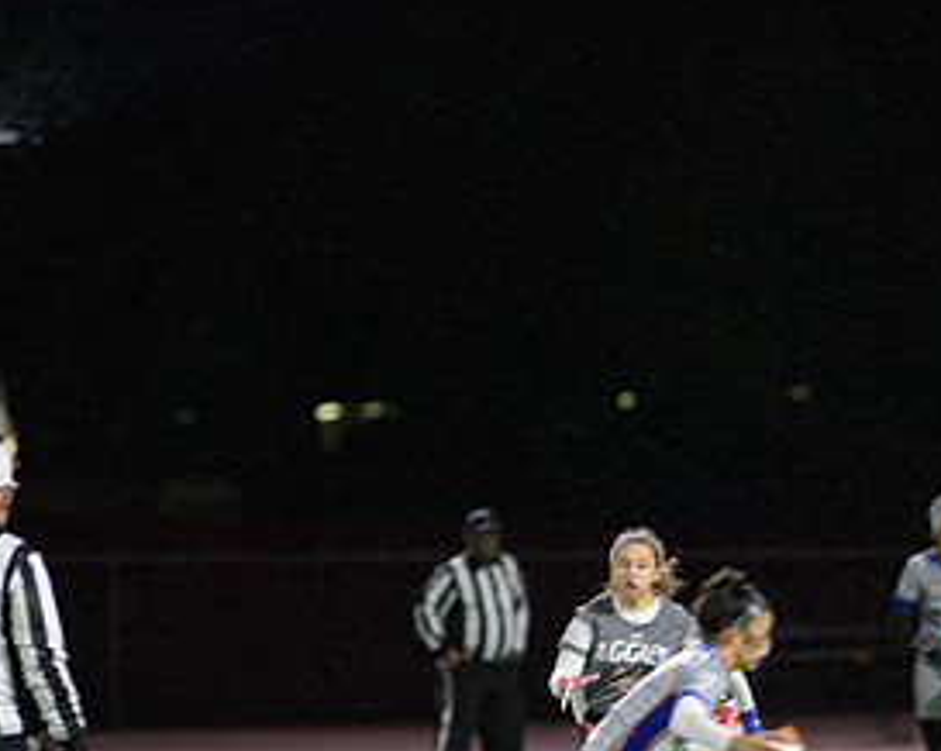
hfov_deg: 5.4
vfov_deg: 4.3
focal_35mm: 359
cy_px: 649
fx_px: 9991
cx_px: 607
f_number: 2.8
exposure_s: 1/200
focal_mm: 180
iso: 1400
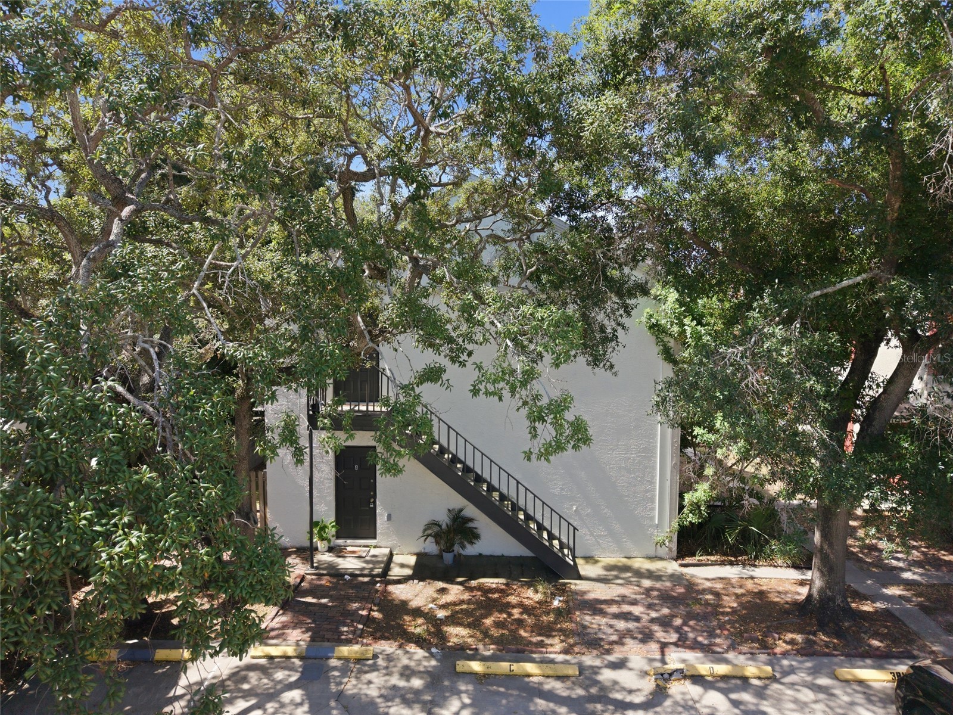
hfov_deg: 71.6
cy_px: 358
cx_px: 476
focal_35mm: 24
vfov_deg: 56.8
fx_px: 661
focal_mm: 8.7
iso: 290
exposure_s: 1/1600
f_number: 1.8
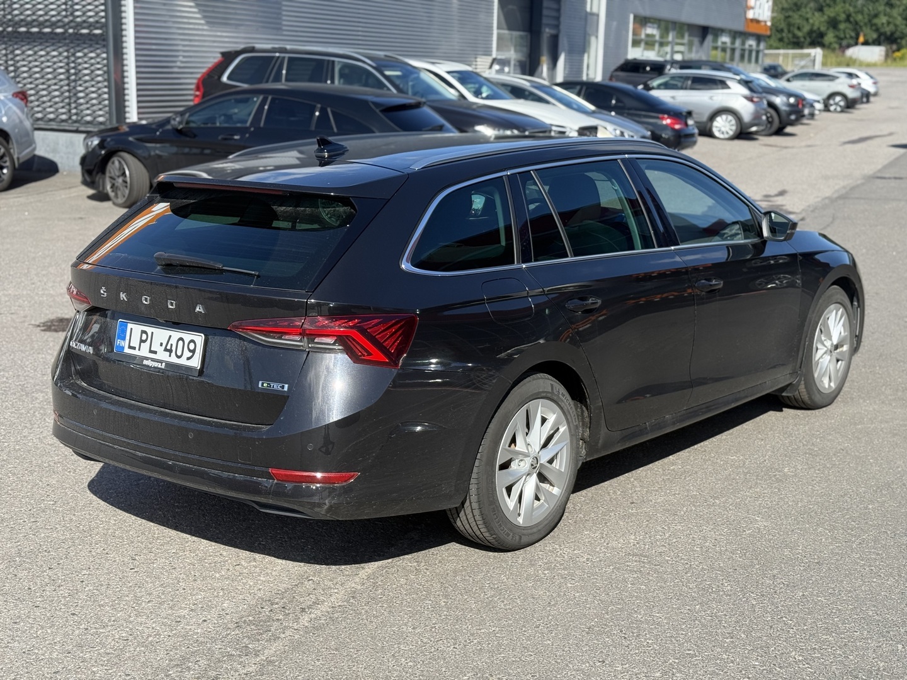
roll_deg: -0.9
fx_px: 1258
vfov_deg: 30.3
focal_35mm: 48
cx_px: 454
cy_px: 340
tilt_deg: -13.2
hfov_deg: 39.7
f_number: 1.78
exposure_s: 1/2667
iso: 80
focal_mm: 6.76
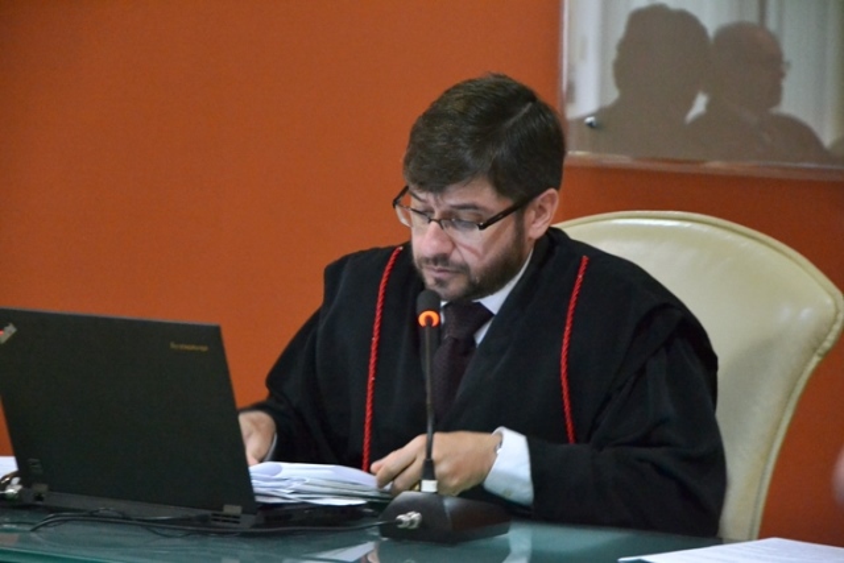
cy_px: 282
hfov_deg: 13.0
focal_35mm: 158
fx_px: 3693
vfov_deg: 8.7
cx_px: 422
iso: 3200
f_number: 5.6
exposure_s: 1/30
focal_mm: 105
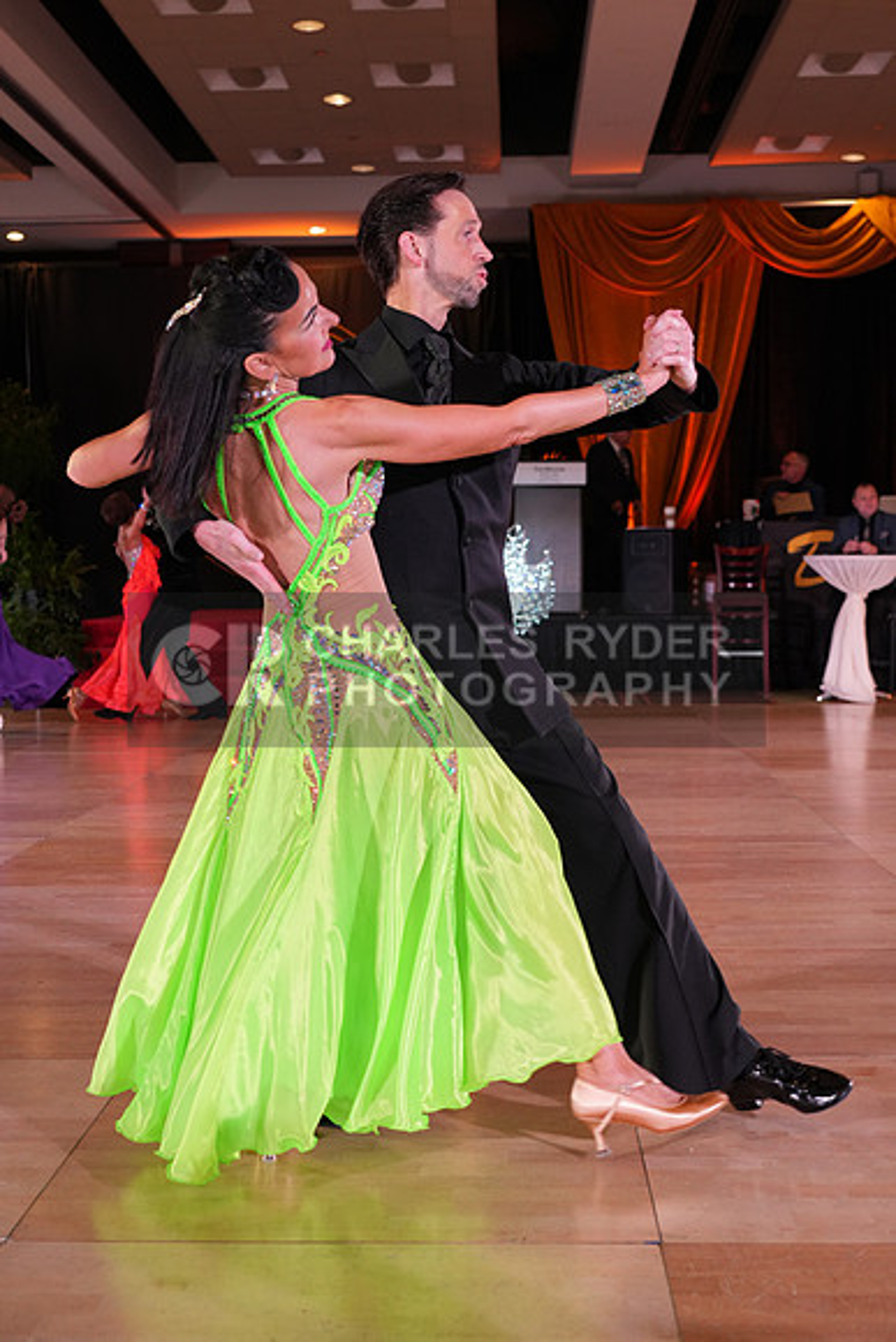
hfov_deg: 29.9
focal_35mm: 45
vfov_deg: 43.6
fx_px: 1679
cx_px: 448
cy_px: 671
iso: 1250
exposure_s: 1/200
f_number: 4.5
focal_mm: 45
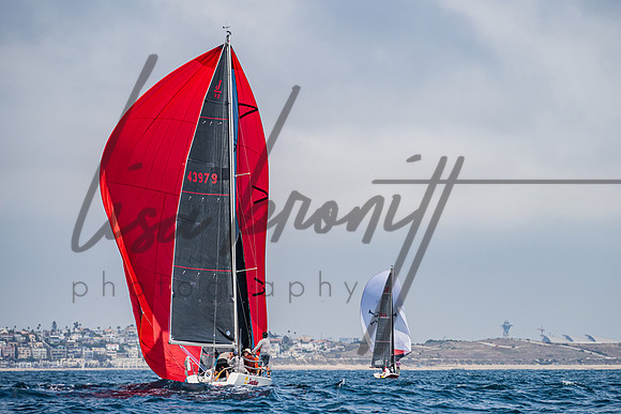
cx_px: 340
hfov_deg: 9.1
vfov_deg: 6.1
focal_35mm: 225
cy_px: 195
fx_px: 3883
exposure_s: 1/1000
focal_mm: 180
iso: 250
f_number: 6.3
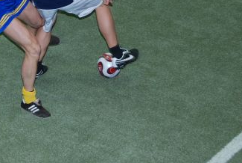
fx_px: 1192
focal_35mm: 177
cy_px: -31
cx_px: 73
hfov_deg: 11.6
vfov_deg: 7.7
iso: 400
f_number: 4.8
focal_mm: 48
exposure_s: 1/60
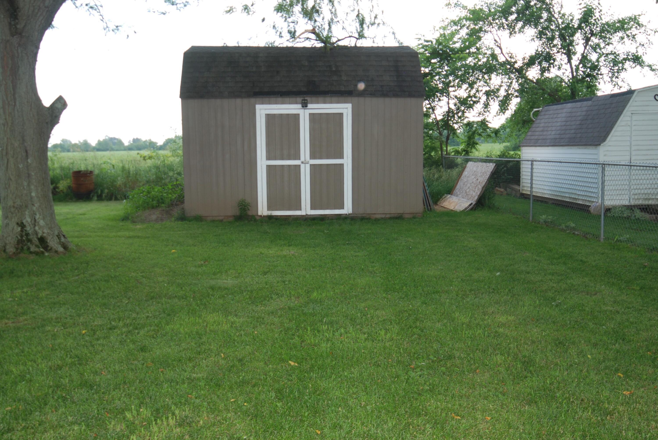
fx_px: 604
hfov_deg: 57.2
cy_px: 220
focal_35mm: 33
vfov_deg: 40.1
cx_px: 329
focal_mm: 22
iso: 200
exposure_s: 1/60
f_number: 5.6
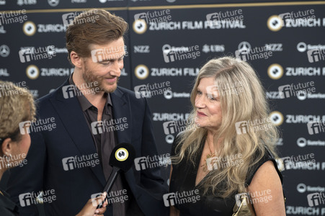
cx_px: 162
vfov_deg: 19.4
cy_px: 108
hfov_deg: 28.9
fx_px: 631
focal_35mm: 70
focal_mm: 70
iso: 400
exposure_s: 1/200
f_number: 4.5
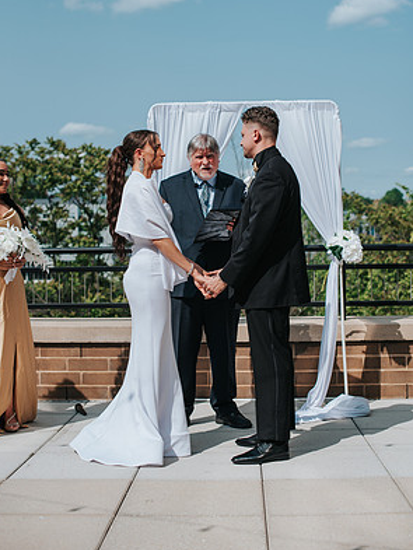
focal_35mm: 55
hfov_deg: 26.6
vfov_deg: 34.9
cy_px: 245
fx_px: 874
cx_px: 204
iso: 100
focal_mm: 50
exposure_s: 1/2000
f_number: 3.2
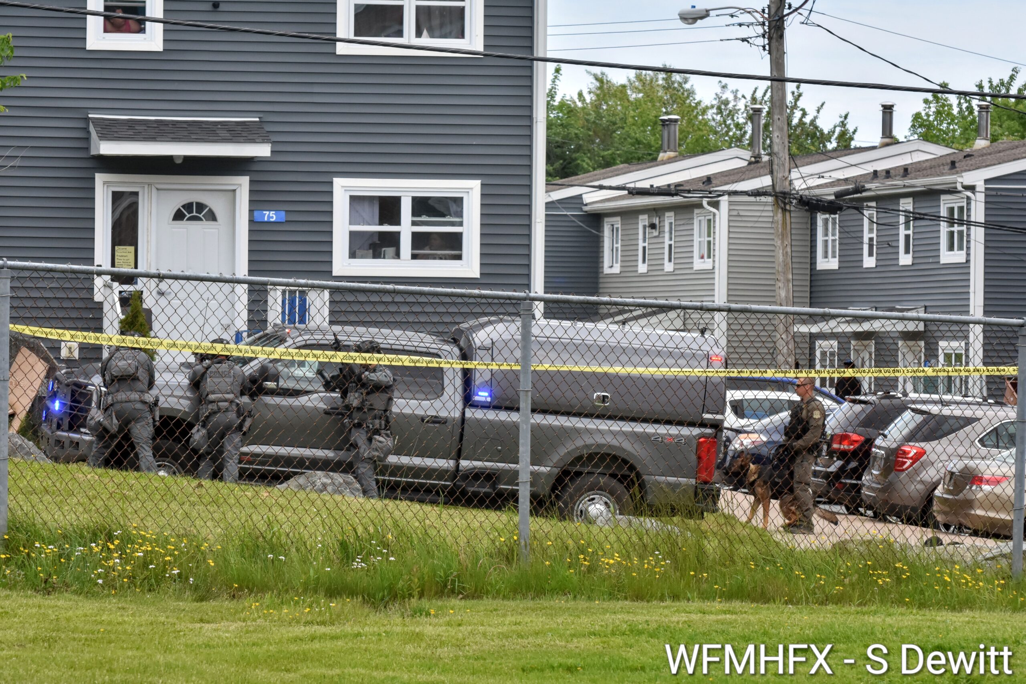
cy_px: 342
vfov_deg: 8.2
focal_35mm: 168
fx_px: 4788
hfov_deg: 12.2
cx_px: 513
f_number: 8
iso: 800
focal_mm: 112
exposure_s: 1/833
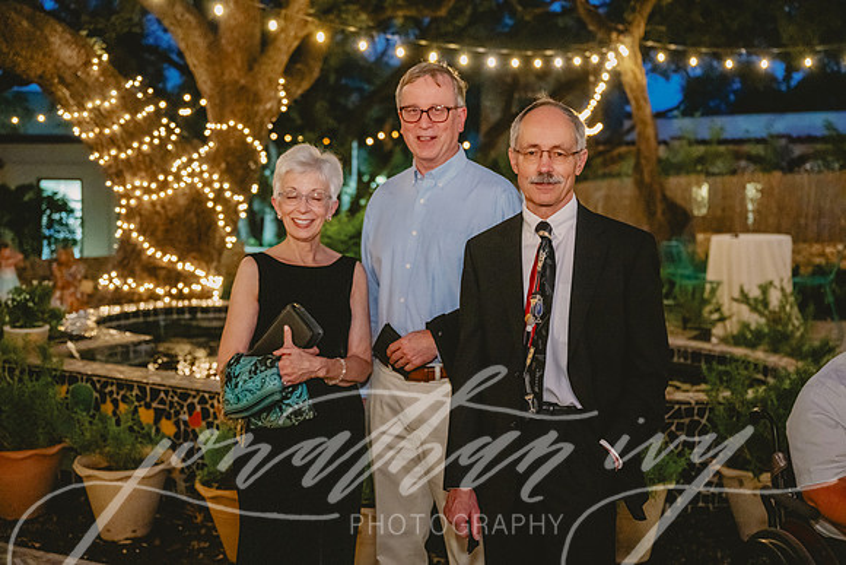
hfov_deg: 47.4
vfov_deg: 32.6
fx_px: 964
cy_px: 282
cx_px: 423
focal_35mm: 41
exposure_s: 1/60
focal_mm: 41
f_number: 2.8
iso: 5000
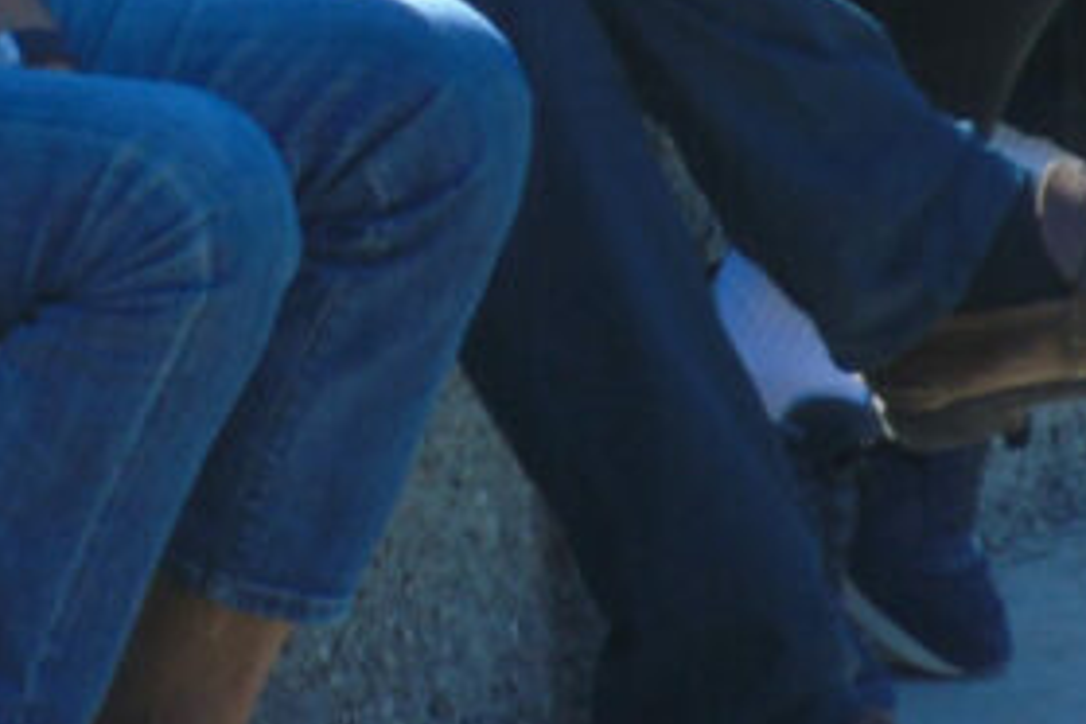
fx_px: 135649
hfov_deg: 0.5
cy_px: -490
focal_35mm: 4497
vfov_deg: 0.3
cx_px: 175
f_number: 6.4
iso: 100
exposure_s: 1/100
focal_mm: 210
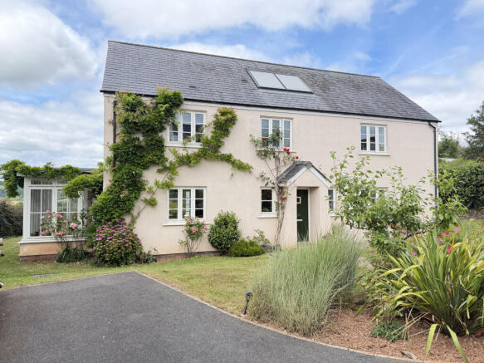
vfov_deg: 56.8
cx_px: 242
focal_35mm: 24
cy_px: 182
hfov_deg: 71.6
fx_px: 335
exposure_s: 1/1075
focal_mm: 6.76
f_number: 1.78
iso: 100
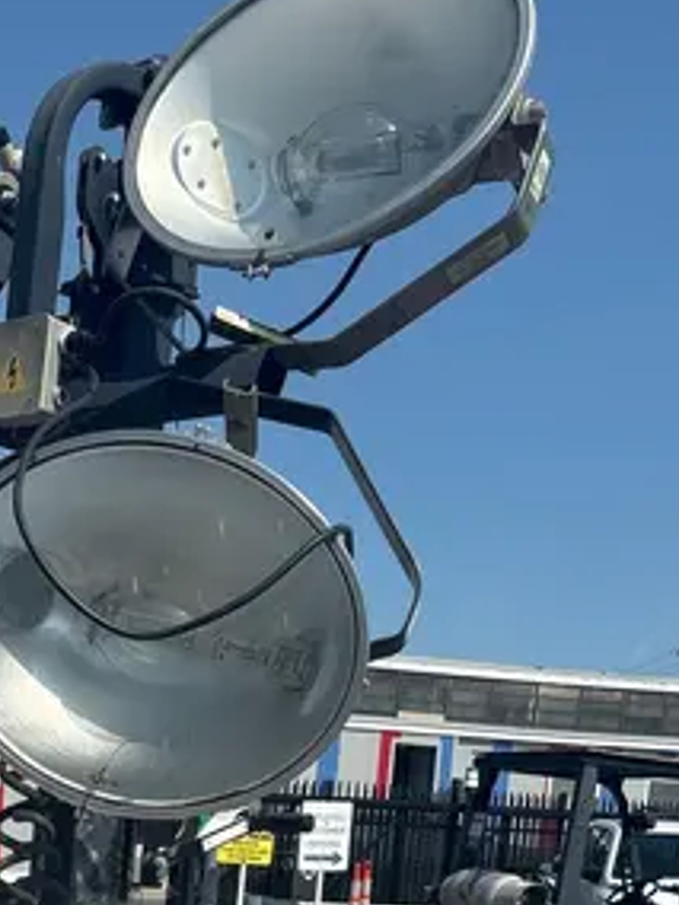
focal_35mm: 67
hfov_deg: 20.7
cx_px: -99
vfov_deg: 25.6
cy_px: 1120
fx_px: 1752
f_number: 1.6
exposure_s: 1/5076
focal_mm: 5.96
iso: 50
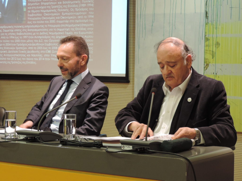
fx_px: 629
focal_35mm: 90
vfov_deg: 16.4
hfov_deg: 21.8
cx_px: 121
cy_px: 90
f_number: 4.1
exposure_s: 1/25
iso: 640
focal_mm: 16
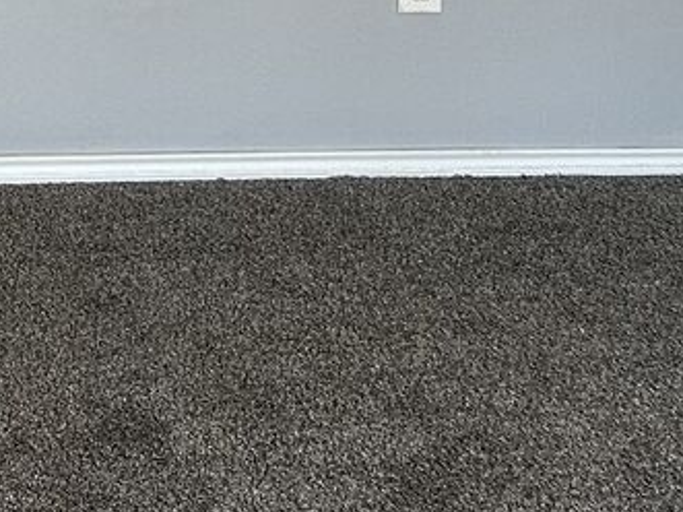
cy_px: -475
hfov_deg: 15.1
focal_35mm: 113
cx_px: -539
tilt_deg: -6.3
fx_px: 2229
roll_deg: +2.4
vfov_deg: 11.9
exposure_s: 1/121
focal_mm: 5.7
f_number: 1.5
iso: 125
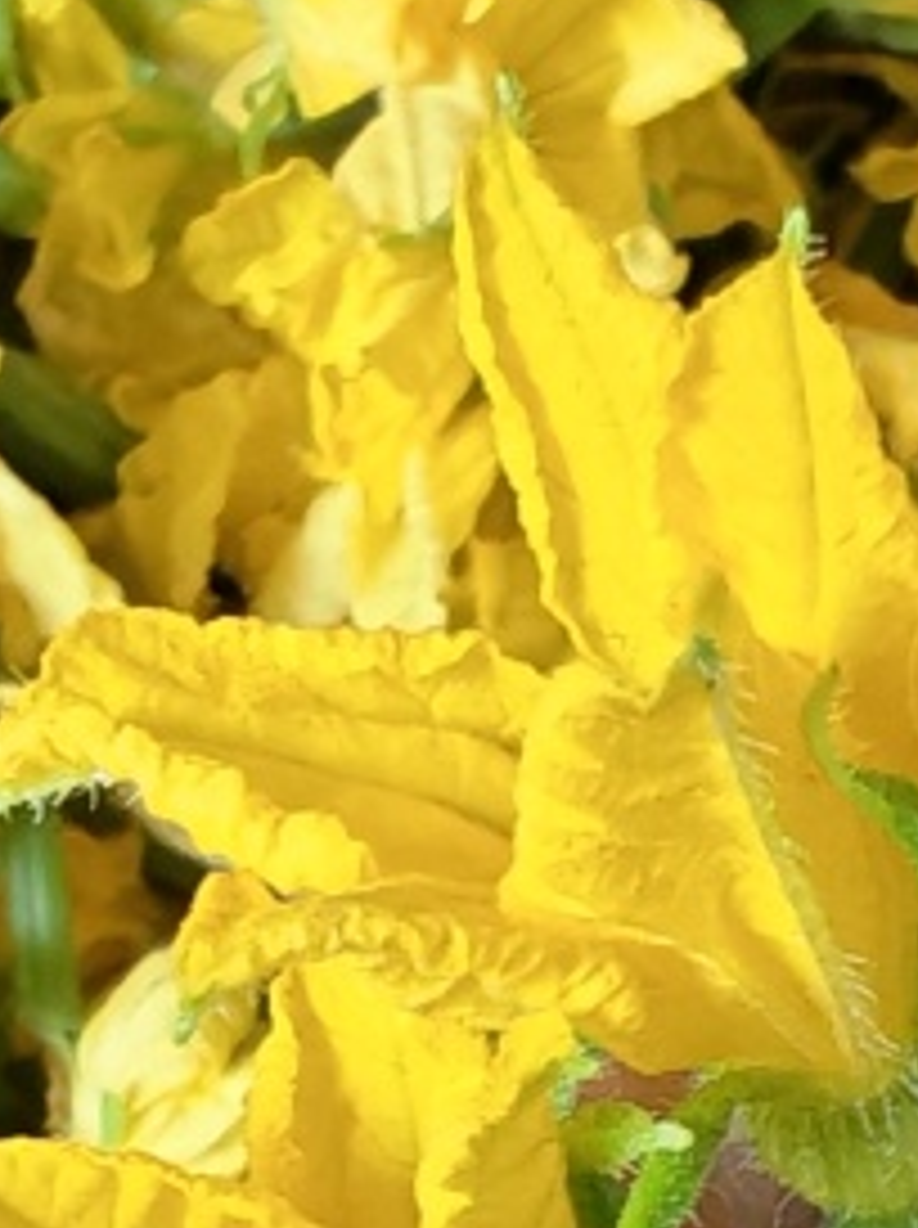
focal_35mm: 90
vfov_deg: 19.4
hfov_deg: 16.4
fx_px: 3190
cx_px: 414
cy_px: 1761
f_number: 2
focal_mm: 1.82
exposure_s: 1/50
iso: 64
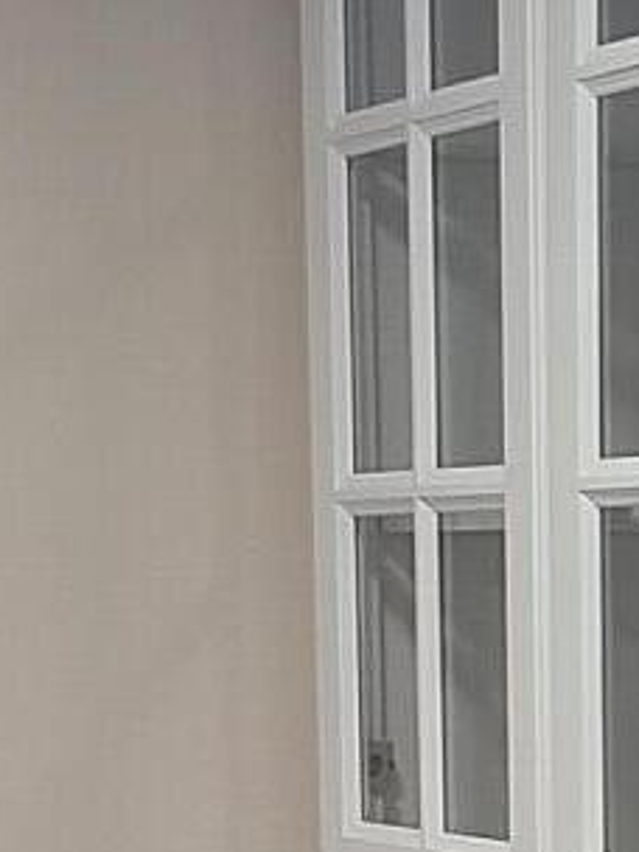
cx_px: 740
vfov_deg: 10.9
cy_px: 1499
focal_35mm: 171
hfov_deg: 8.6
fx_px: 4209
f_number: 1.8
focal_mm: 5.4
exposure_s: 1/59
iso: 50
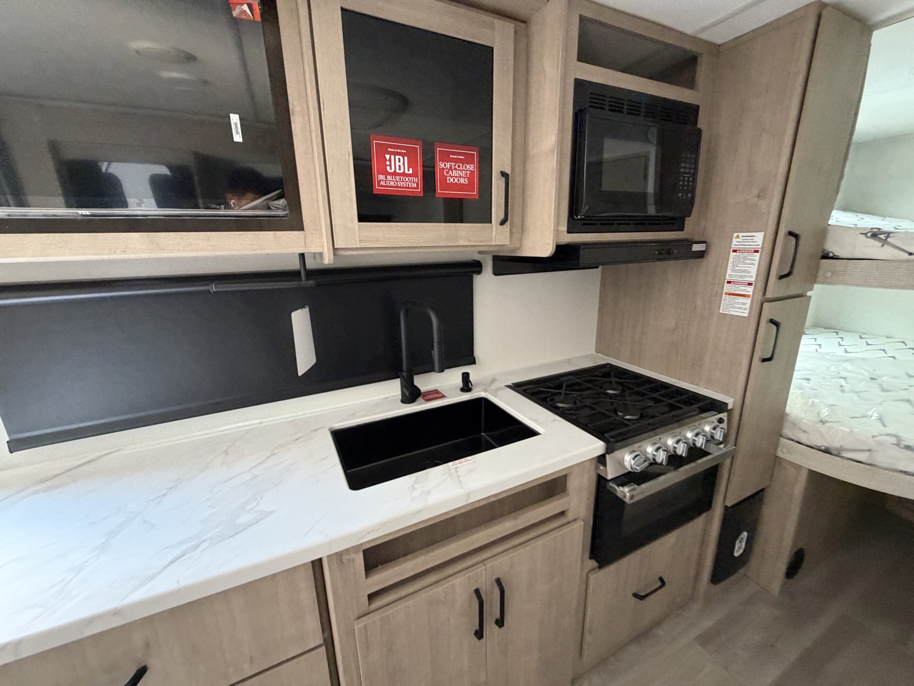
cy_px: 343
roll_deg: -0.5
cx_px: 457
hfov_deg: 102.1
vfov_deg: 85.7
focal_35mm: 14
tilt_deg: -17.2
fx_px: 370
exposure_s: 1/60
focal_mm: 2.22
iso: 320
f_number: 2.2
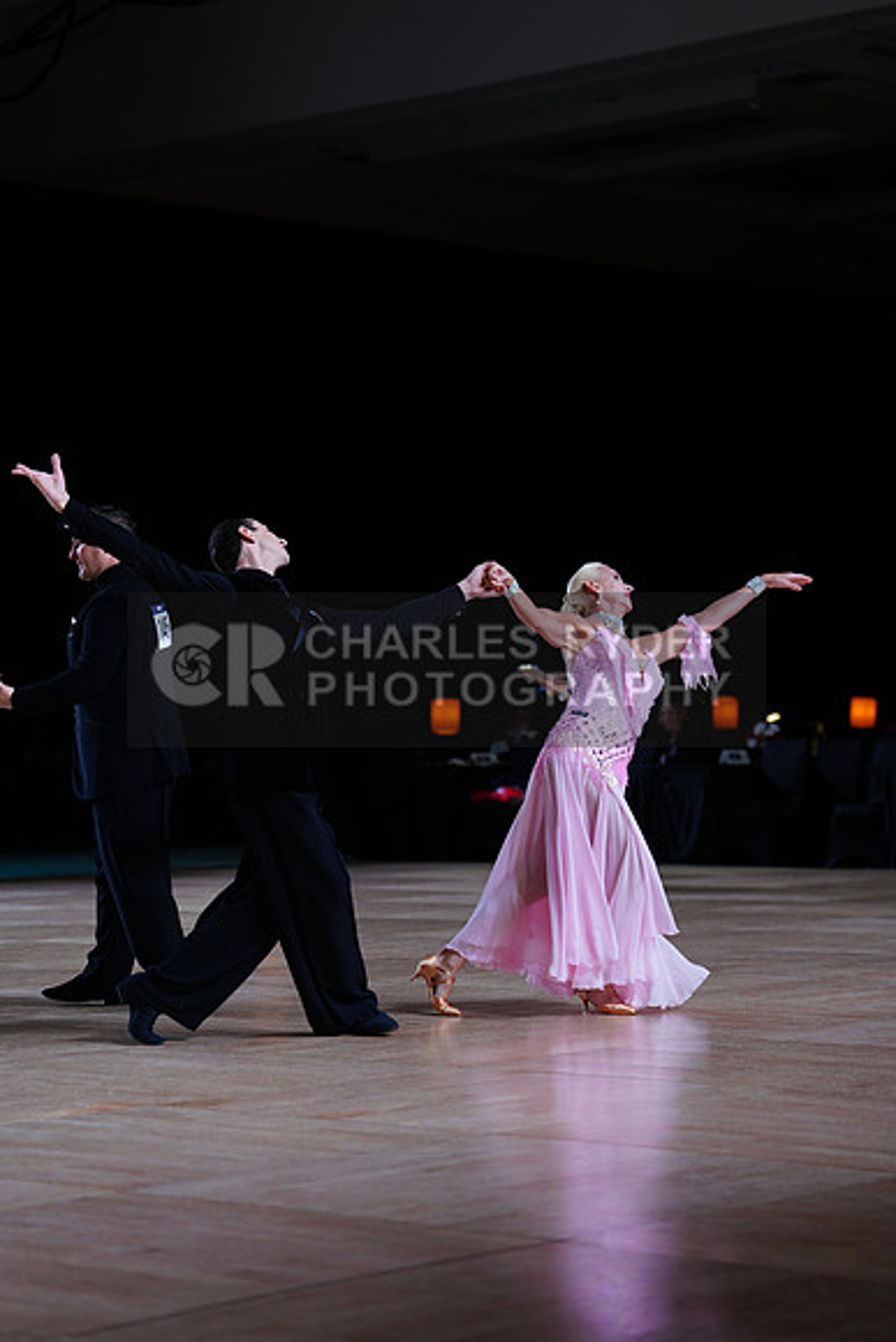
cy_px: 671
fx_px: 3283
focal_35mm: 88
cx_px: 448
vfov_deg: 23.1
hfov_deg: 15.5
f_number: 2.8
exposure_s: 1/500
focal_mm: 88
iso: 320
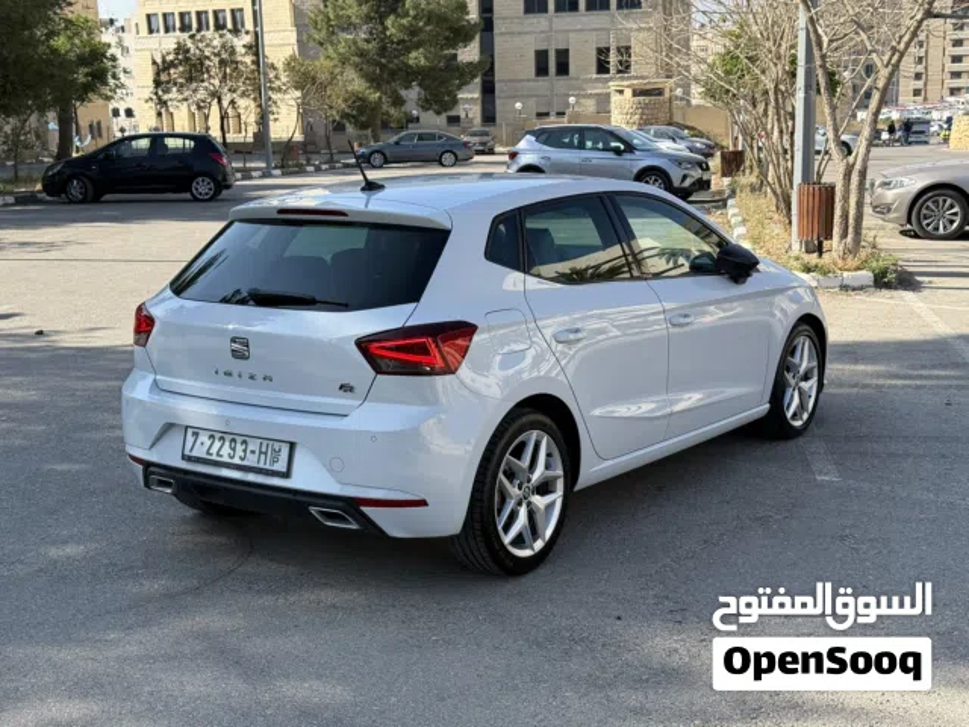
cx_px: 484
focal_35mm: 48
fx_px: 1344
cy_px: 364
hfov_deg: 39.7
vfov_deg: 30.3
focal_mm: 6.76
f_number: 1.78
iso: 64
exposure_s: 1/2146
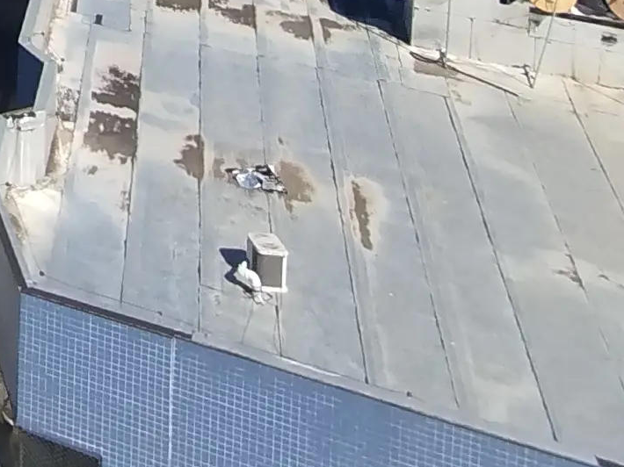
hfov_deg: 21.0
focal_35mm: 69
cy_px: -552
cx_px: -445
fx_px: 1243
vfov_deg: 15.4
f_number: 2.2
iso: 50
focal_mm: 1.65
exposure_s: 1/1749
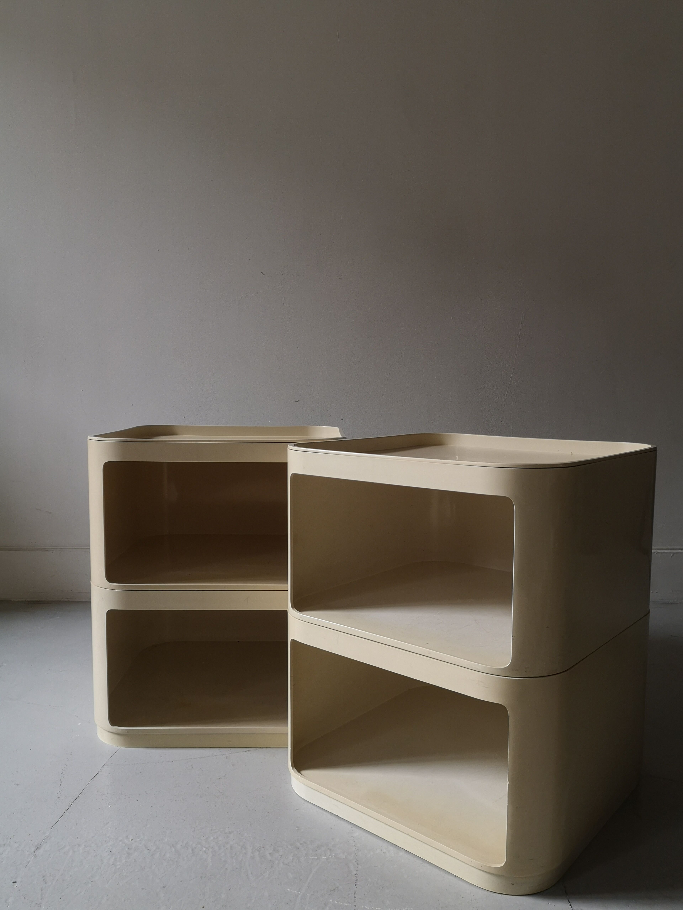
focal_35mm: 27
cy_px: 455
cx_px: 342
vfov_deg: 65.3
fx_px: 710
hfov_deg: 51.4
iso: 80
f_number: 1.8
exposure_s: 1/50
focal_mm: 3.95
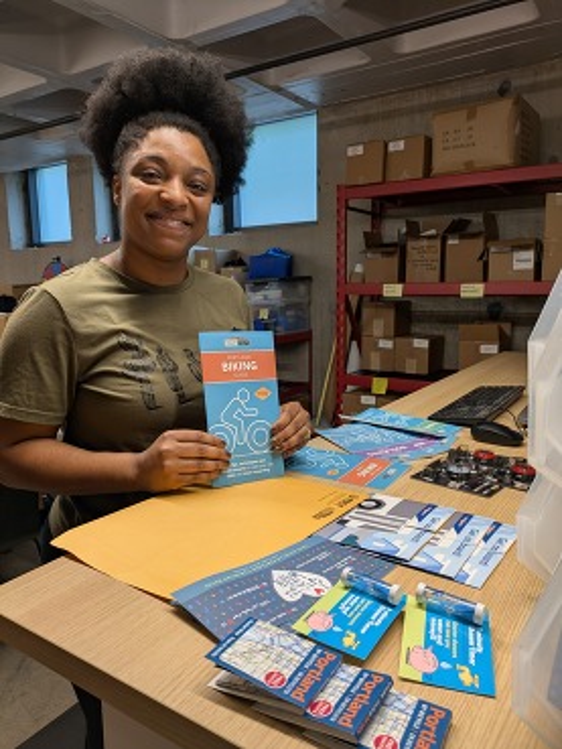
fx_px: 541
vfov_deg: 69.4
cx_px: 281
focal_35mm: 25
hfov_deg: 54.9
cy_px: 374
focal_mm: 5.43
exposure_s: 1/40
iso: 64
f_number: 1.89
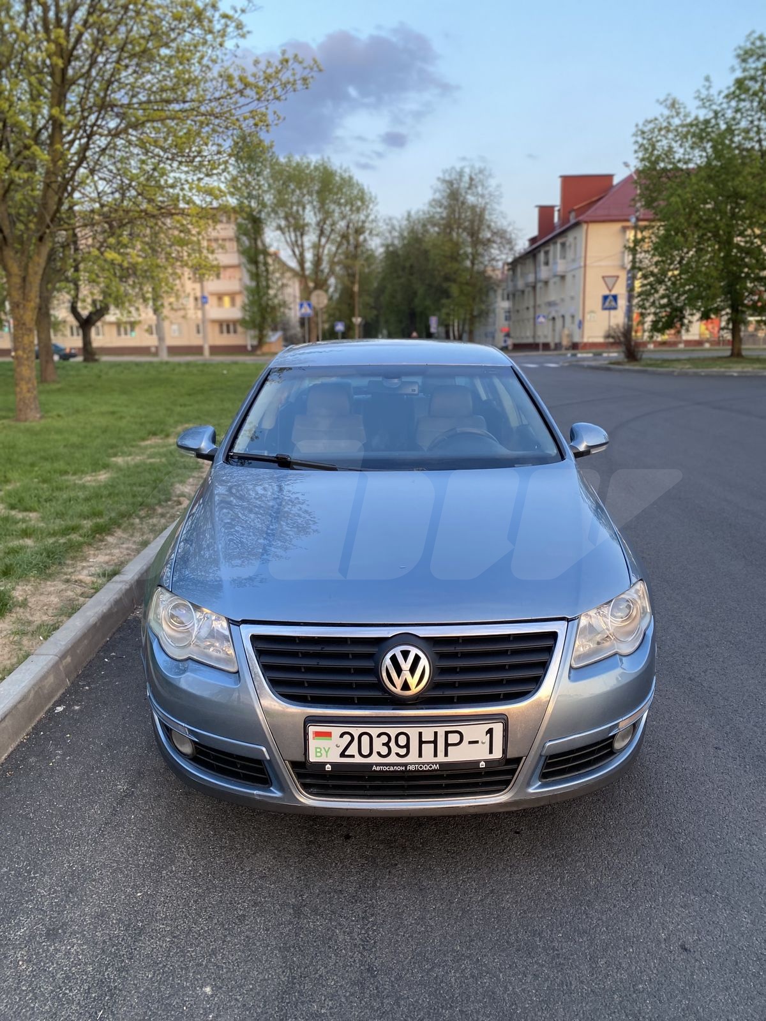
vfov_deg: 67.3
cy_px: 510
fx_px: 767
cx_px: 383
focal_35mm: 26
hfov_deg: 53.1
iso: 100
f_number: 1.8
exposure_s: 1/121
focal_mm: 4.25
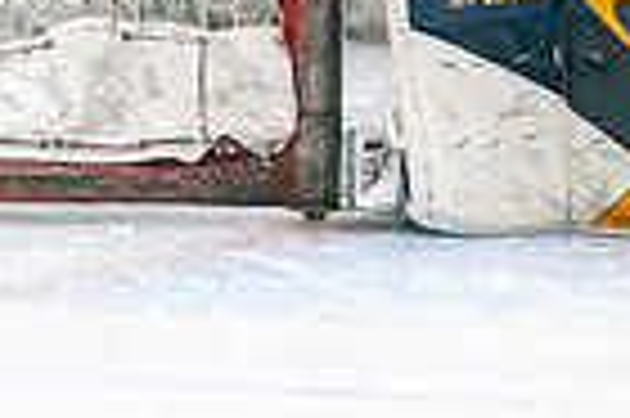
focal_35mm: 885
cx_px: 976
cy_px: -384
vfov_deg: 1.5
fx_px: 15469
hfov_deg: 2.3
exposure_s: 1/1250
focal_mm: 187
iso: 3200
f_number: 2.8
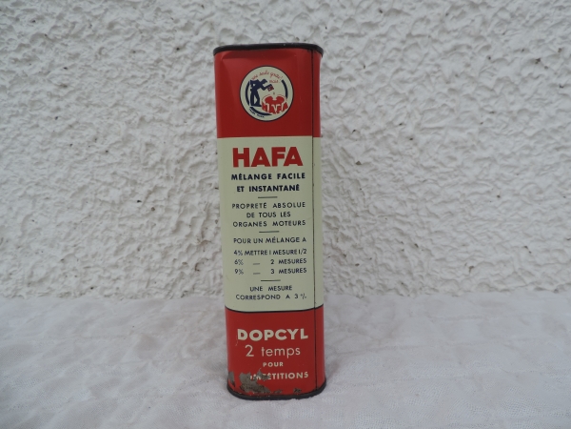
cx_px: 286
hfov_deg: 71.6
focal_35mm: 24
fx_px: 396
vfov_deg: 56.8
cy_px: 214
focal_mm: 4.3
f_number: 3
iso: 80
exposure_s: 1/640
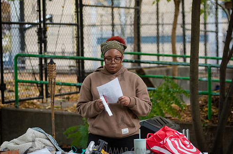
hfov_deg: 17.3
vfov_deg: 11.4
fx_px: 768
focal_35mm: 119
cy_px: 64
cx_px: 110
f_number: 3.5
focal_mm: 92
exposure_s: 1/800
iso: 2000
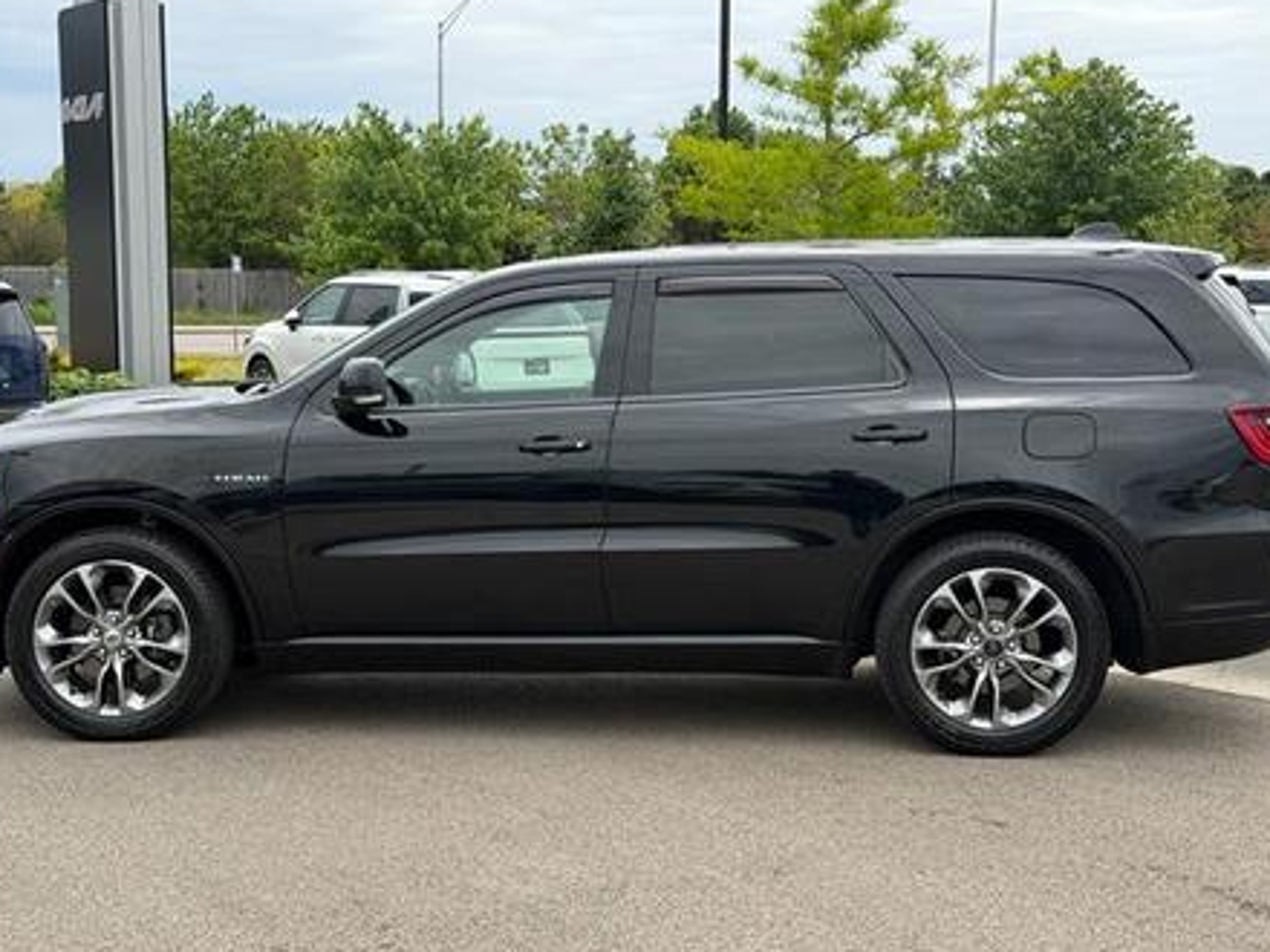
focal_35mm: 55
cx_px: 600
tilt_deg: -7.1
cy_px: 511
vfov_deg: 26.6
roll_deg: -0.5
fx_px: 2018
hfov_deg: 34.9
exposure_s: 1/2577
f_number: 1.78
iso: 80
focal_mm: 6.76
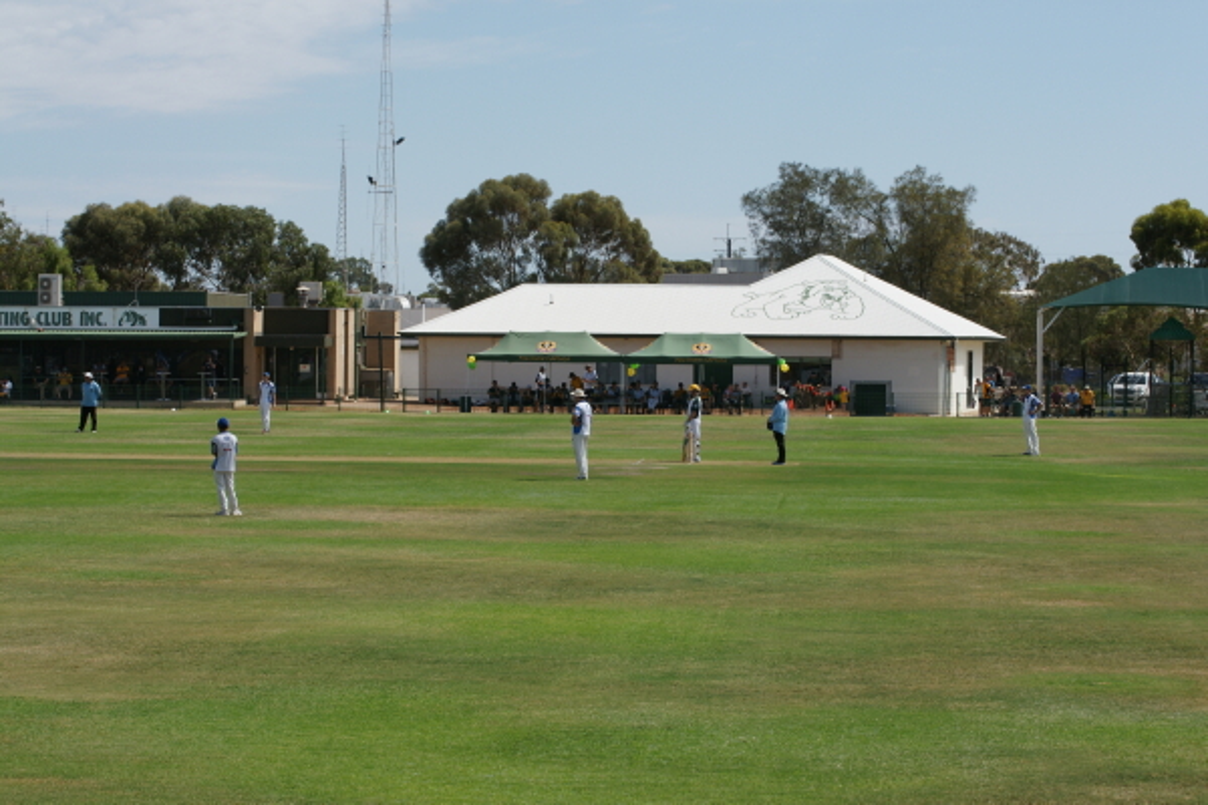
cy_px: 402
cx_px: 604
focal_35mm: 105
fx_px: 3523
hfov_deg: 19.5
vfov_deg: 13.0
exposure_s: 1/640
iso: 200
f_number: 9
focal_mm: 70
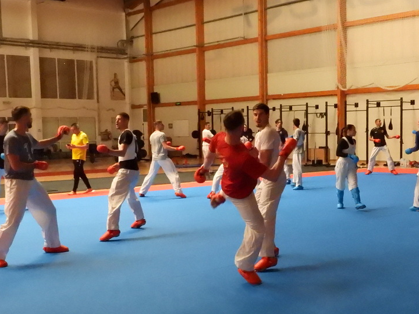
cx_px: 249
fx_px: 605
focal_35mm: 50
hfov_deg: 38.1
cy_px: 195
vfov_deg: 29.0
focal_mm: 5.4
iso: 3200
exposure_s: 1/320
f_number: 6.3
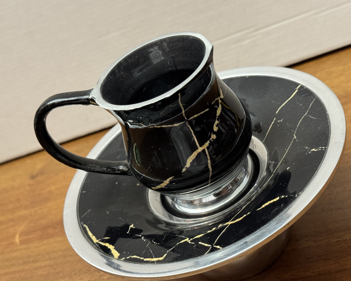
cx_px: 206
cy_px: 153
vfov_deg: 25.8
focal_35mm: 59
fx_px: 613
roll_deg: +27.0
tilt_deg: -35.3
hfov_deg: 31.9
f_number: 1.78
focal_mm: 6.76
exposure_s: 1/33
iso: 400
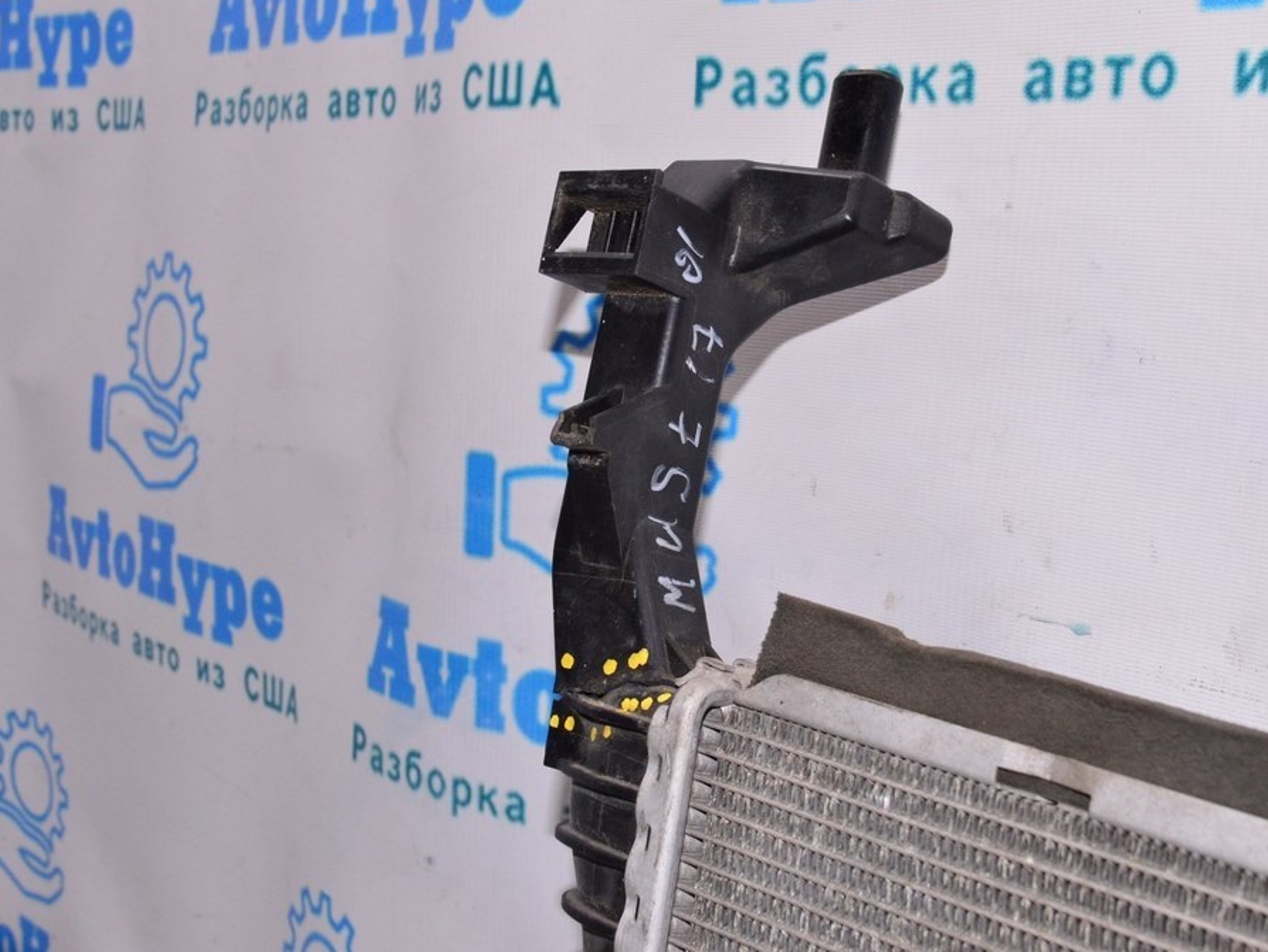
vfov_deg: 32.5
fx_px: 1632
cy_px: 475
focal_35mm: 45
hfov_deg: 42.4
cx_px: 705
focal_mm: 27
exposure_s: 1/160
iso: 1600
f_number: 8
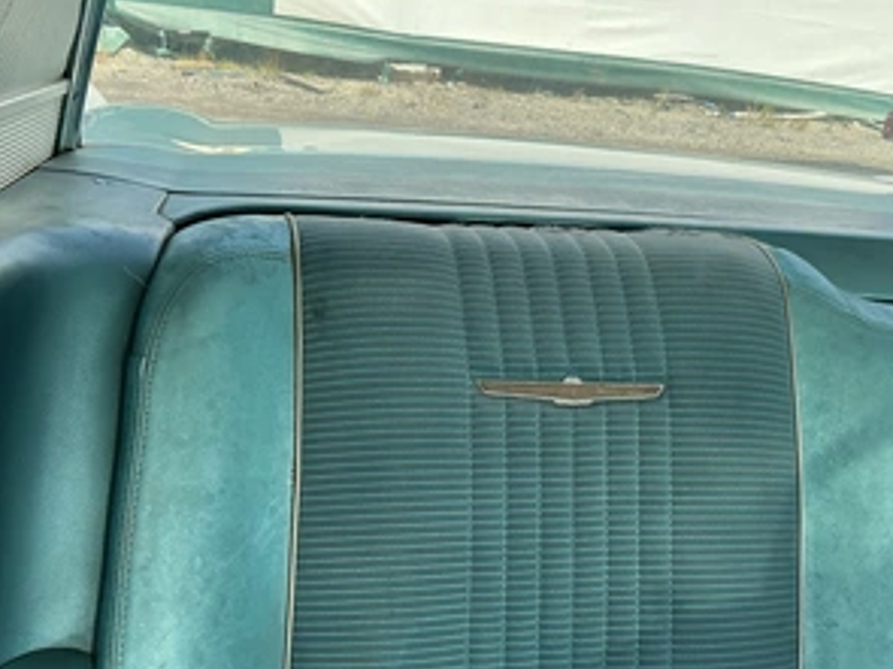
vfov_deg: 37.4
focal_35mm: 38
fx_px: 980
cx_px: 512
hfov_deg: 48.8
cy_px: 427
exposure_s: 1/394
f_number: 1.8
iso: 25
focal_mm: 3
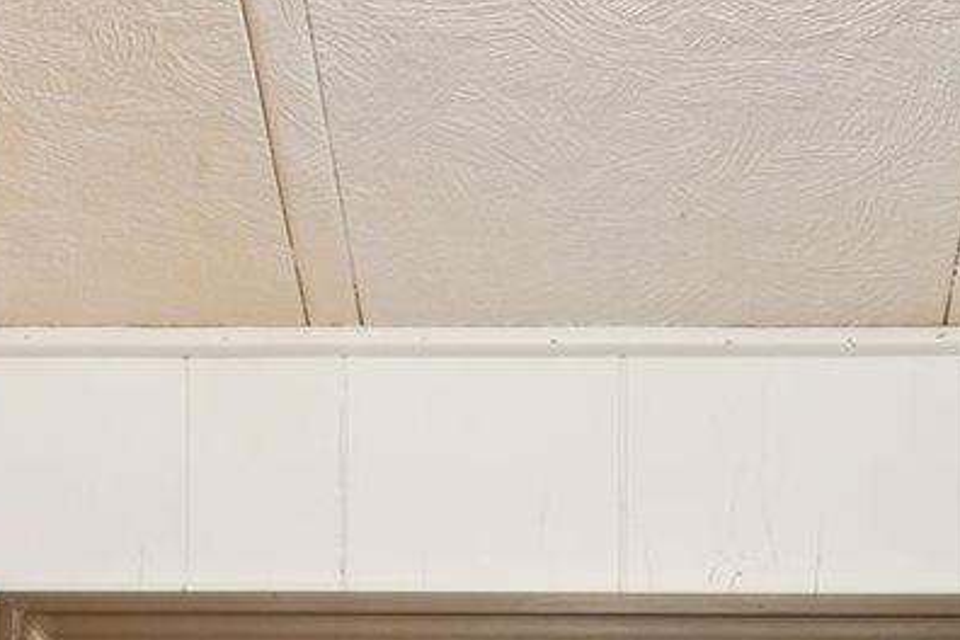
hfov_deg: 16.1
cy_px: 2005
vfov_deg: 8.7
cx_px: 625
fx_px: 3389
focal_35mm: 127
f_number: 13
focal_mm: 16.4
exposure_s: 1/3.33
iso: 400
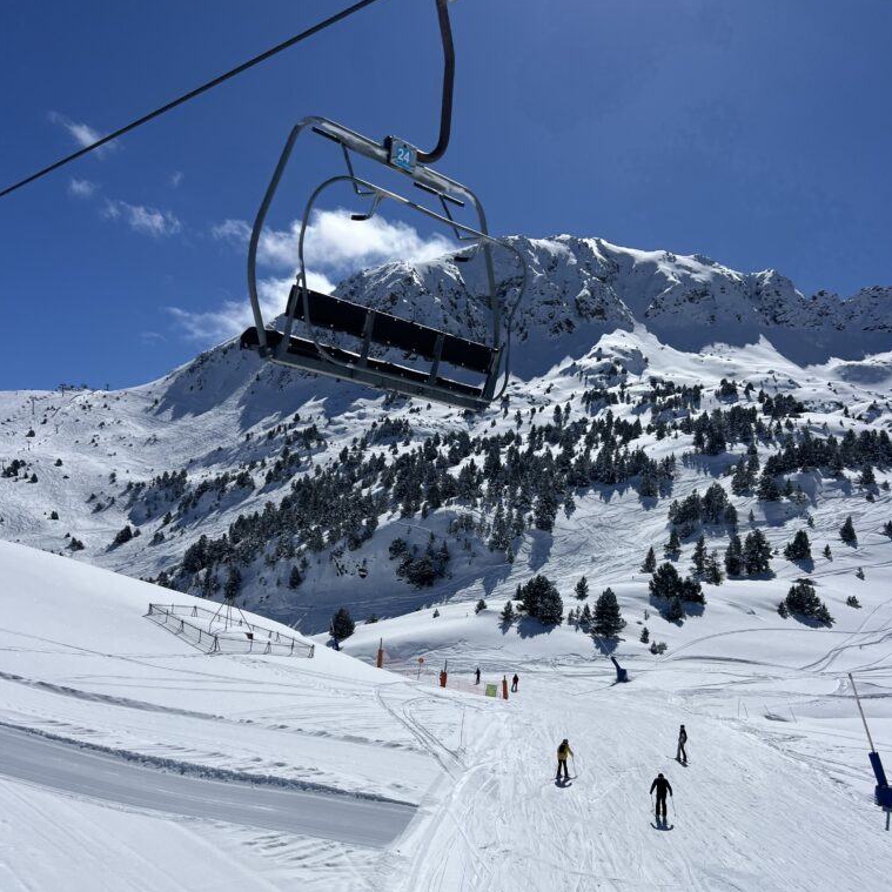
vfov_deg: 52.0
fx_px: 904
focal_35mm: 31
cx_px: 448
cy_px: 558
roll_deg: -4.1
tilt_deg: +1.1
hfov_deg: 52.5
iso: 32
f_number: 1.5
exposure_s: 1/16393
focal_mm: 5.7
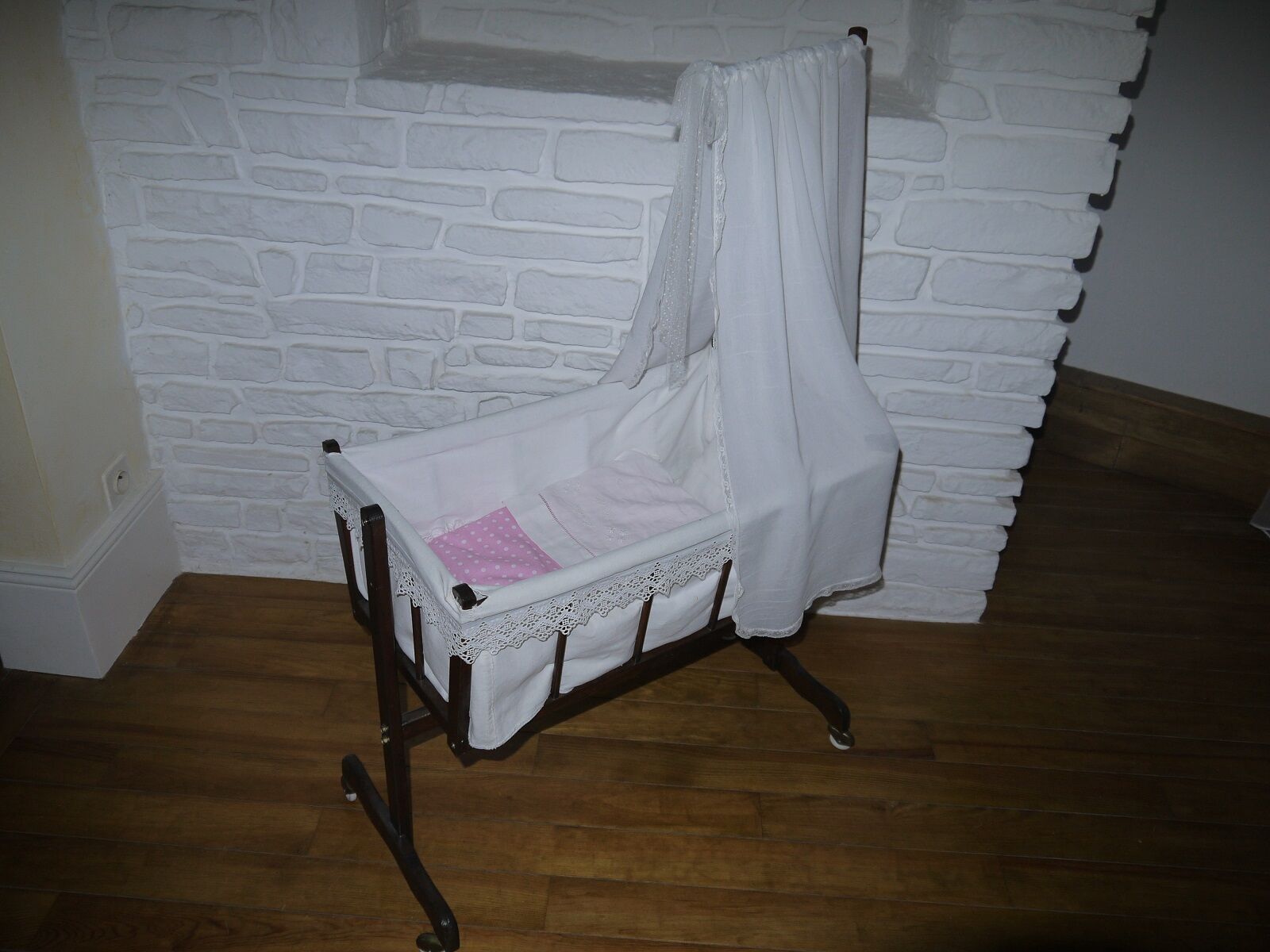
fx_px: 1027
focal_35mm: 28
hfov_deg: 63.4
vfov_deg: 49.7
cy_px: 476
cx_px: 635
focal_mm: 14
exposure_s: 1/125
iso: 160
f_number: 3.5
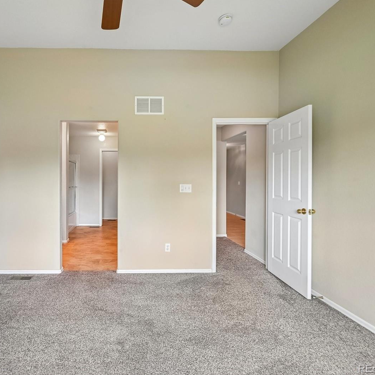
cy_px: 187
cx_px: 132
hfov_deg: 78.7
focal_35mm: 18
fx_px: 221
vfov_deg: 80.7
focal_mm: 14
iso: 400
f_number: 10
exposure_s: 1/13
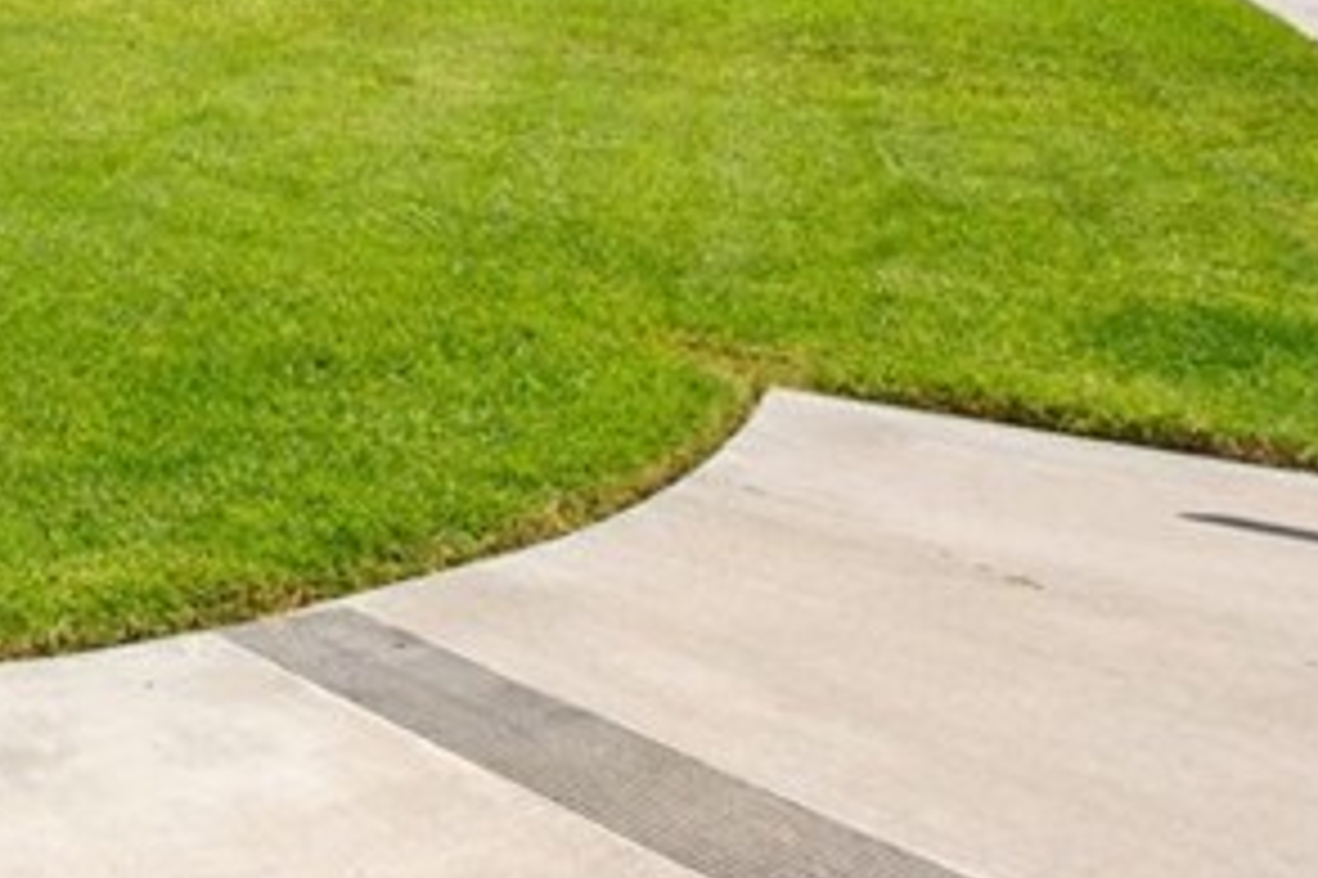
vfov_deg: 17.5
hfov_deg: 22.1
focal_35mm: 70
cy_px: -425
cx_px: -819
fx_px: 2561
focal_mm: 20
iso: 200
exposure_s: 1/500
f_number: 11
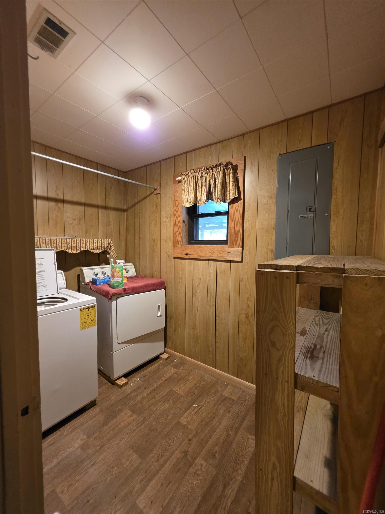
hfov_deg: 89.9
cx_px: 192
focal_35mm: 13
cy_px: 257
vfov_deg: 106.2
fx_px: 193
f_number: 1.9
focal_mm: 2.2
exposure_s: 1/60
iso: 800
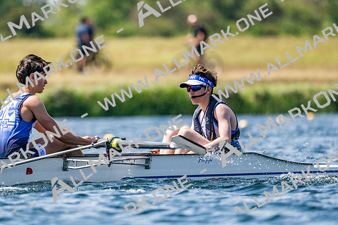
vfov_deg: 2.3
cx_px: 169
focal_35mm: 600
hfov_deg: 3.4
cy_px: 112
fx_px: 5630
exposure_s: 1/2500
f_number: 4.5
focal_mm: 400
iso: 220
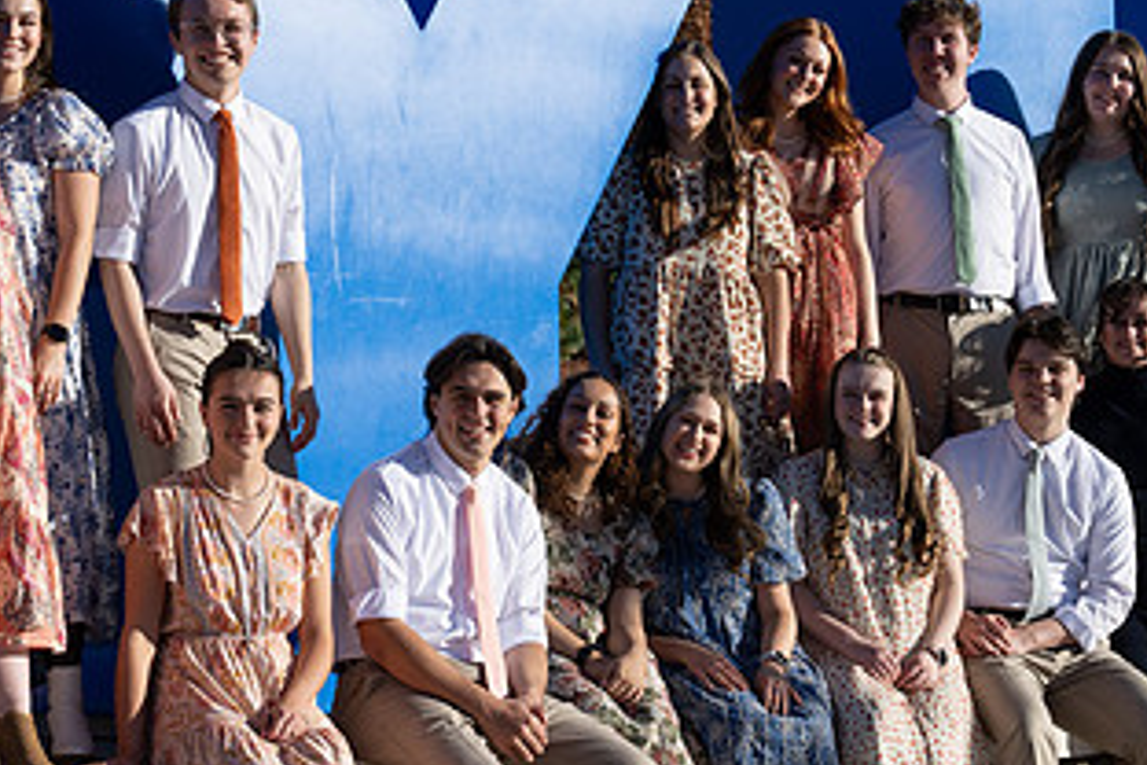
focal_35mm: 119
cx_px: 579
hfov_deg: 17.2
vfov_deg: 11.5
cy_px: 431
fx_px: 3791
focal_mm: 61
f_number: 10
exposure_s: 1/320
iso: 100
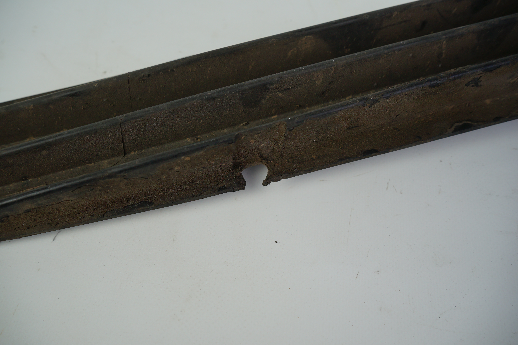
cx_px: 259
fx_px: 489
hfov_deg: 55.8
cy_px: 172
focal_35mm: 34
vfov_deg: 38.9
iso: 200
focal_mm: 34
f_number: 8
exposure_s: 1/160
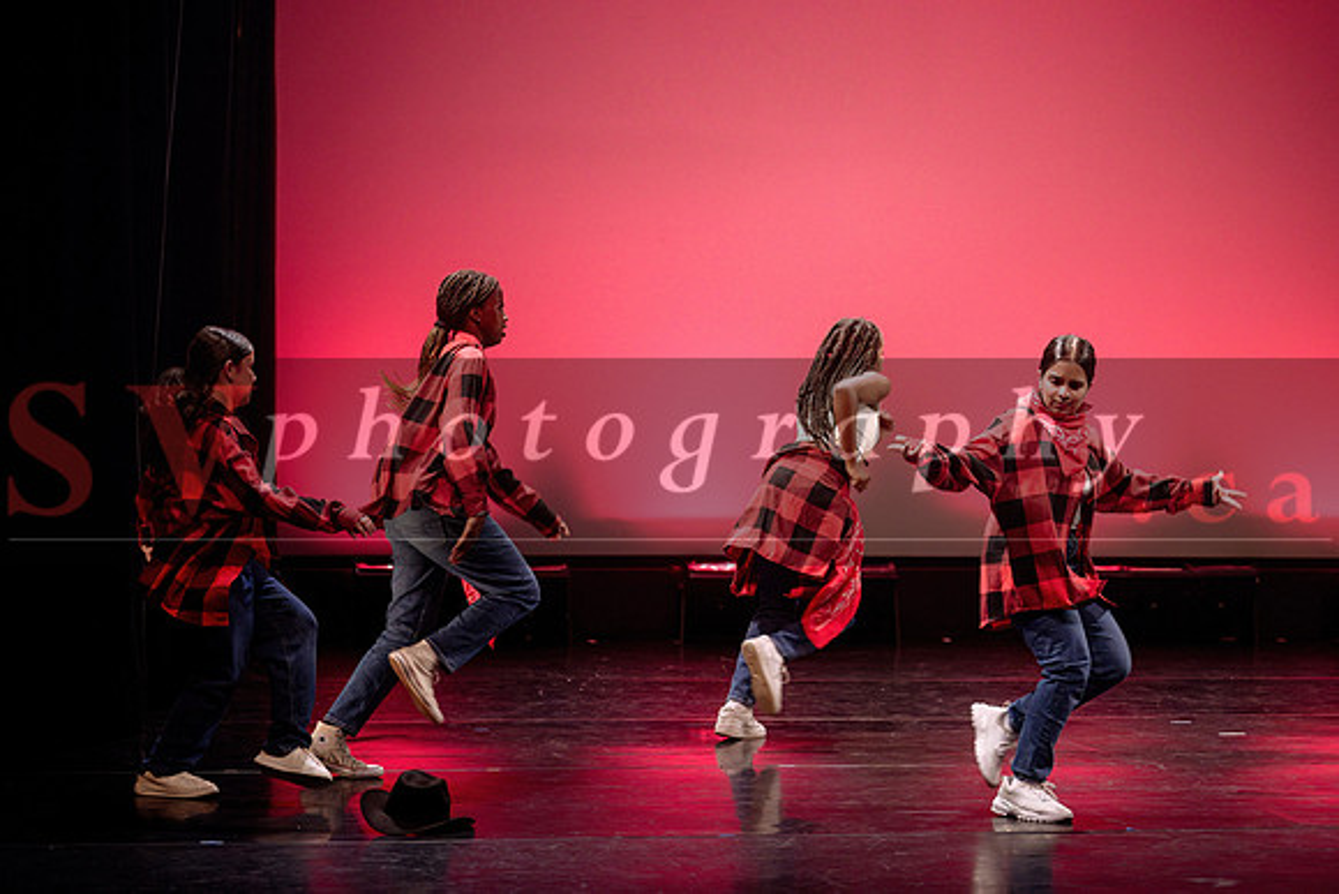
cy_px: 395
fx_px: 4192
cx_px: 670
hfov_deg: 18.1
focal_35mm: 113
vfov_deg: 12.2
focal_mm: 100
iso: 1600
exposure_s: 1/200
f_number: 2.8
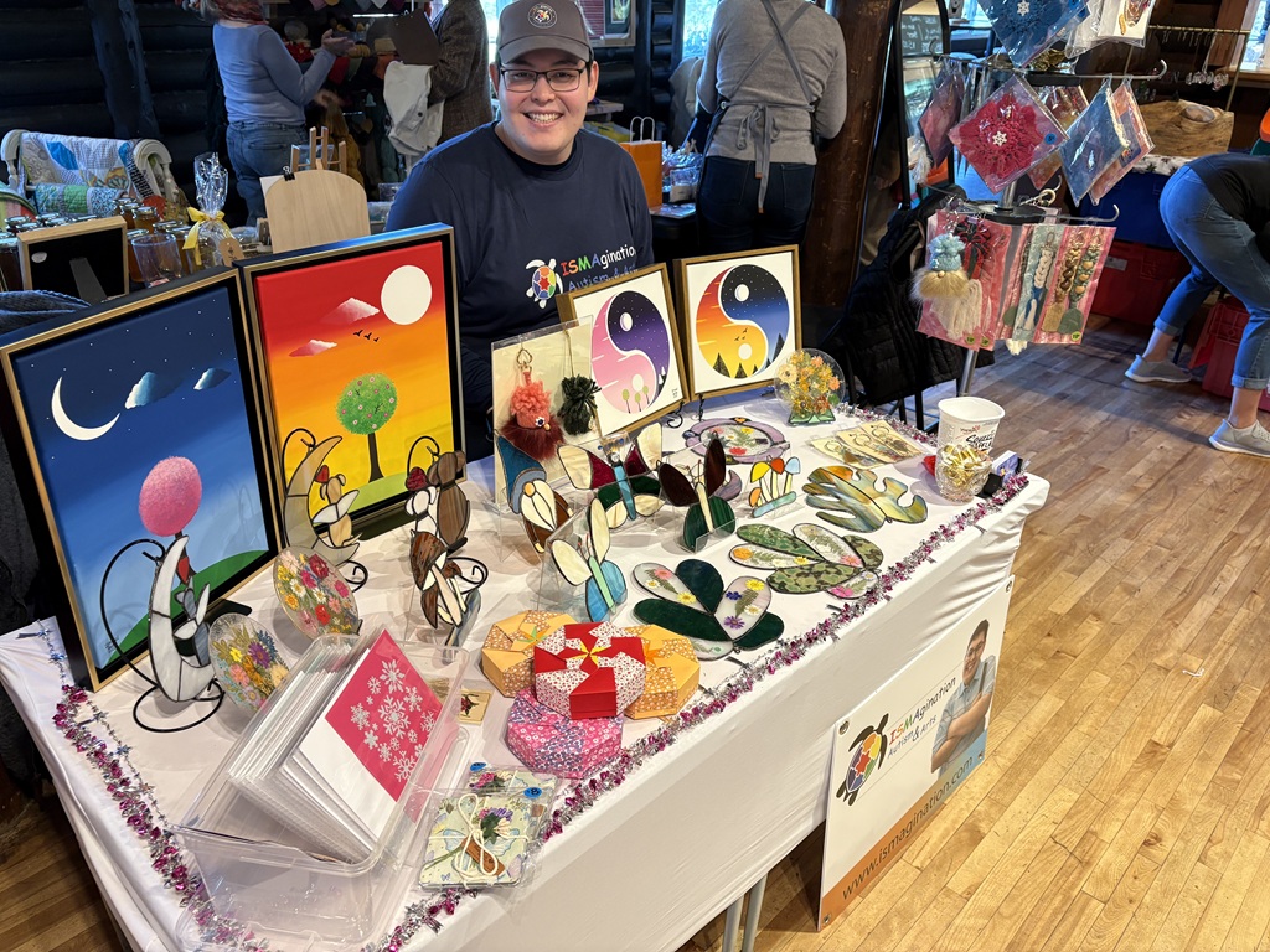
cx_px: 635
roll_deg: -2.0
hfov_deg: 67.3
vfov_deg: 53.1
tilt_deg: -28.3
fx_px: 954
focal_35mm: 26
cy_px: 476
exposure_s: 1/60
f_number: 1.6
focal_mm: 5.96
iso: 160
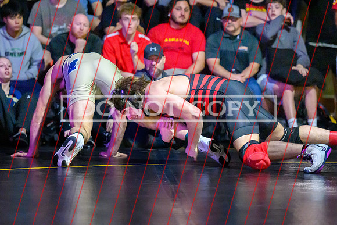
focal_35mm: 182
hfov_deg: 11.3
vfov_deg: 7.6
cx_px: 169
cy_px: 113
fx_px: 1701
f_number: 2.8
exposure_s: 1/500
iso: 12800
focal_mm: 125
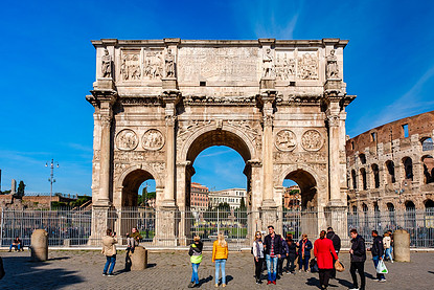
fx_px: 326
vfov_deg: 46.8
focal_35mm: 27
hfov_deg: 67.4
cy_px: 205
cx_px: 216
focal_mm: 12
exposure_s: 1/300
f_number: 8
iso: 160
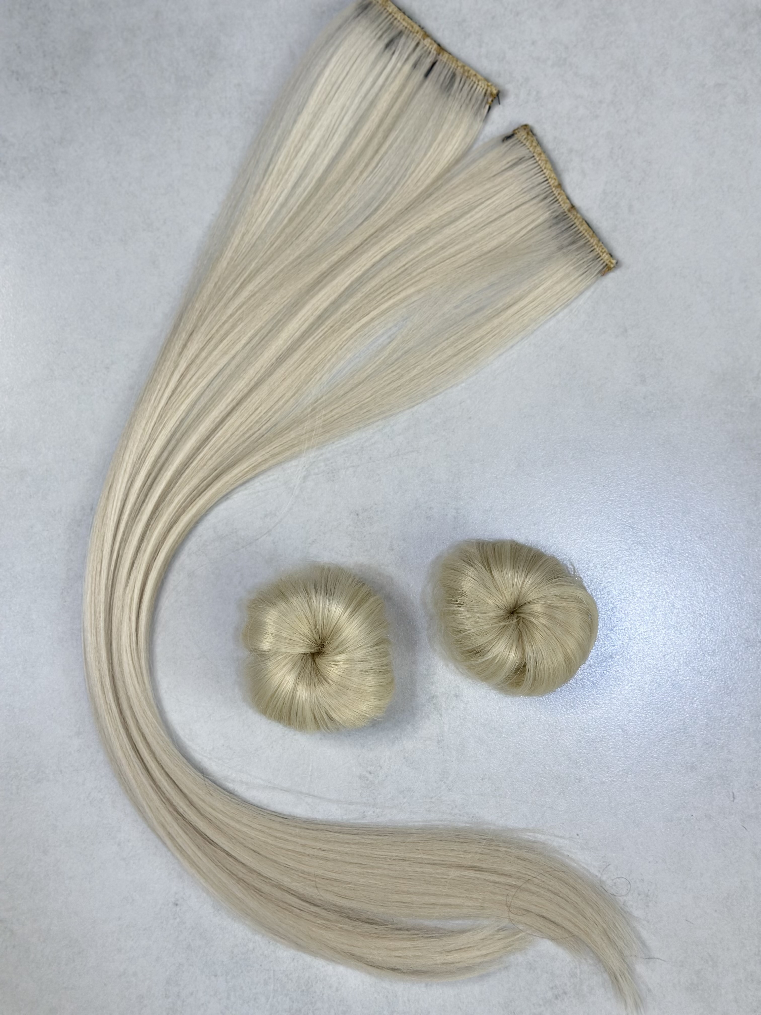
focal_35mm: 48
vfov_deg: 39.7
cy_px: 508
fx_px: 1407
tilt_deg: -86.4
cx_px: 380
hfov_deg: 30.3
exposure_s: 1/100
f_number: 1.78
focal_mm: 6.86
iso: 100
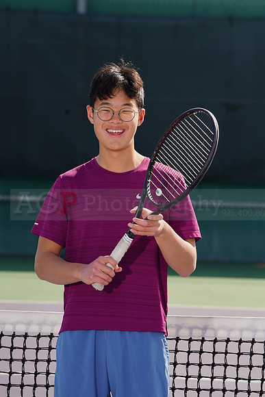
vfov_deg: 9.6
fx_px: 2372
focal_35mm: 215
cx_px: 132
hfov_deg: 6.4
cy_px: 198
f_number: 9
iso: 100
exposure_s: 1/200
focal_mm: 215
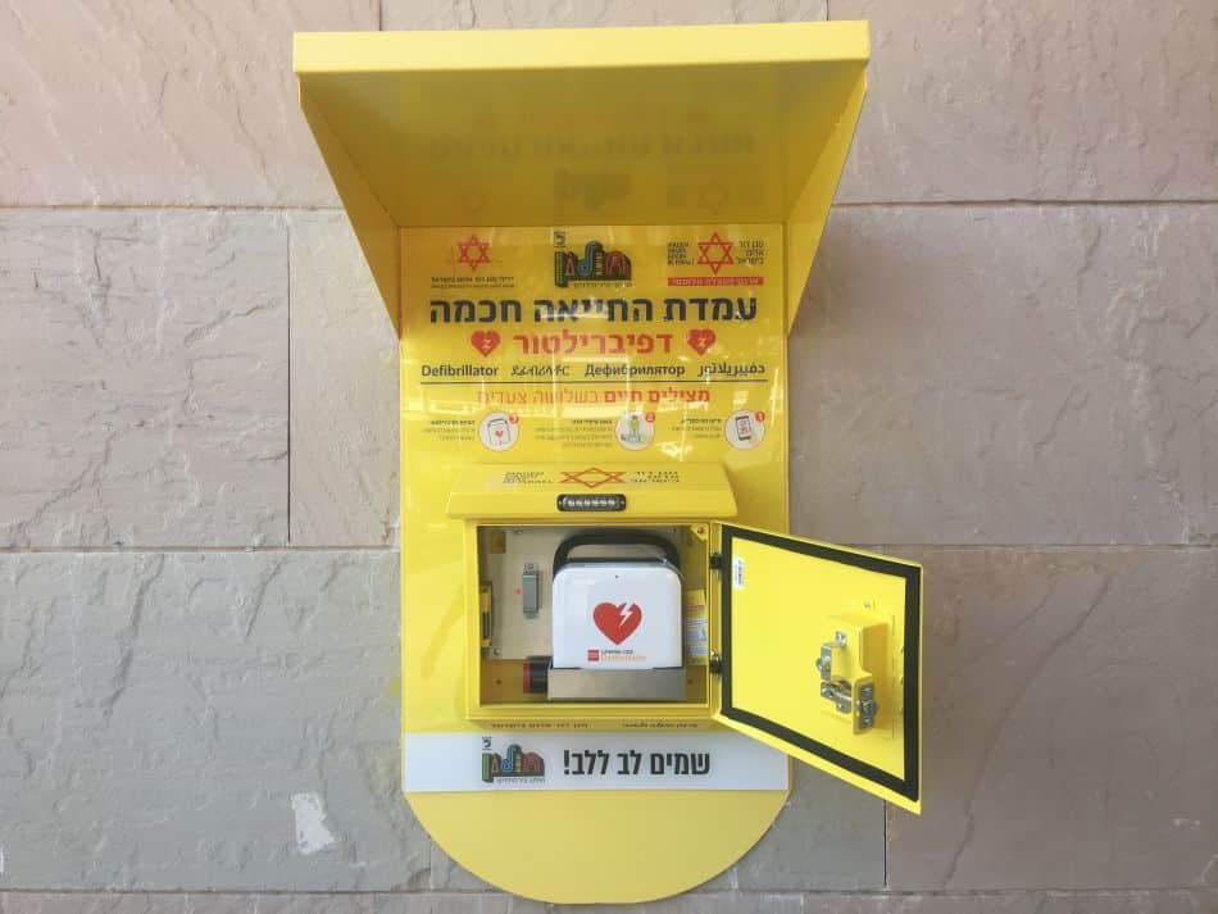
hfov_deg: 61.6
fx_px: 1021
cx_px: 609
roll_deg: +0.3
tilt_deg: +0.6
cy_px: 457
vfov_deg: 48.2
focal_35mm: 29
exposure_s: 1/322
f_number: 2.2
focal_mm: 4.15
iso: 25
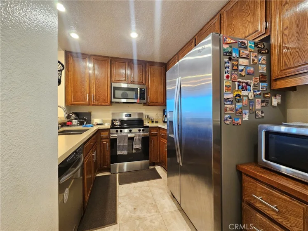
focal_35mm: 13
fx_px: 116
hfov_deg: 106.2
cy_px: 116
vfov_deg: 89.9
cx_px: 154
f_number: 2.2
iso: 500
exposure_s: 1/30
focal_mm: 2.2
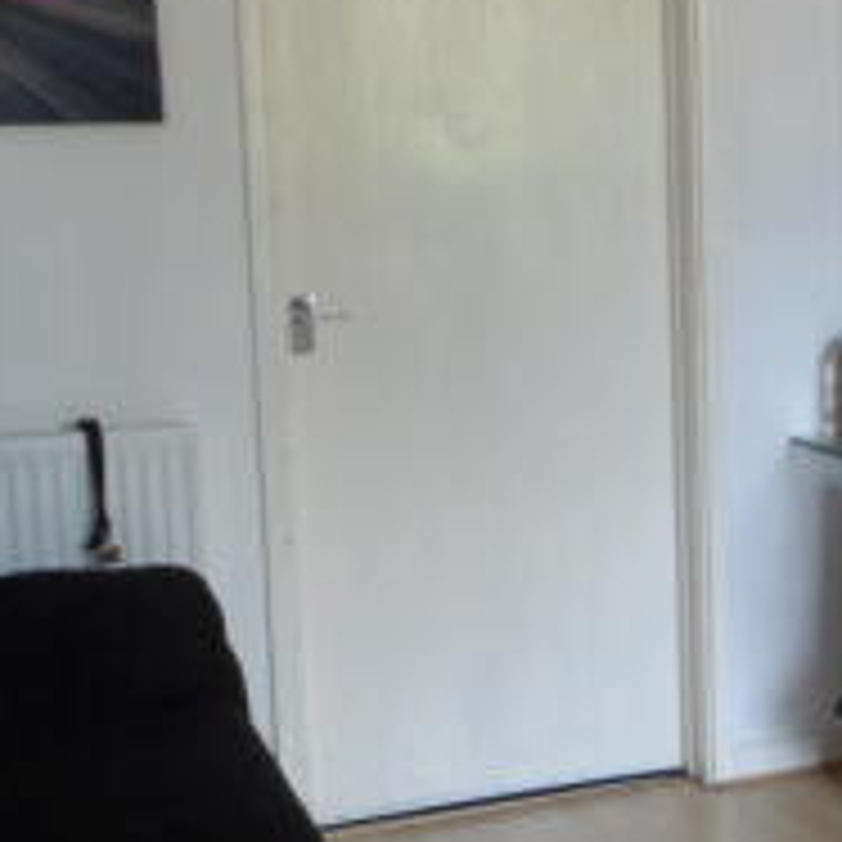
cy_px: 376
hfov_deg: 23.3
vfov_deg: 26.1
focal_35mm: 66
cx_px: 1078
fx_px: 1816
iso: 200
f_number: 3.2
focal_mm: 4
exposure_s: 1/30
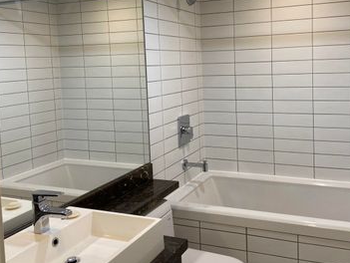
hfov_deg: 49.7
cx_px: 214
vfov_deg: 38.4
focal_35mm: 37
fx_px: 374
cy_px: 95
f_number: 1.8
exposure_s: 1/60
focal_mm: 4.25
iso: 64
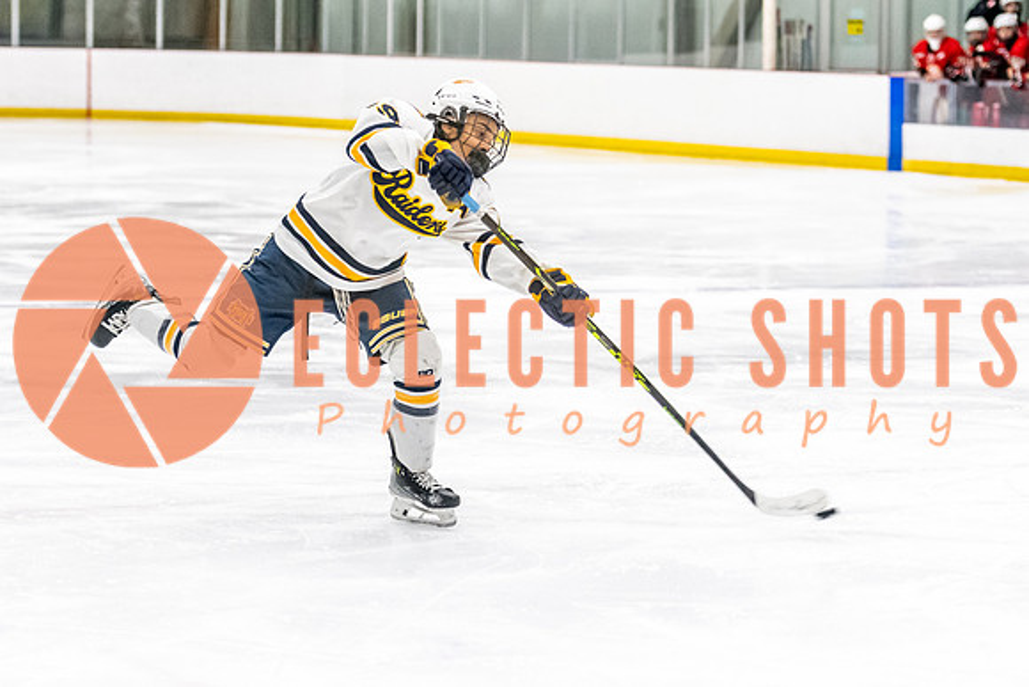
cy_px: 450
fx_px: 4115
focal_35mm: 144
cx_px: 503
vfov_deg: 9.5
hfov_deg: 14.3
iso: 3200
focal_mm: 85
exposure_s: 1/800
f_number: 2.8
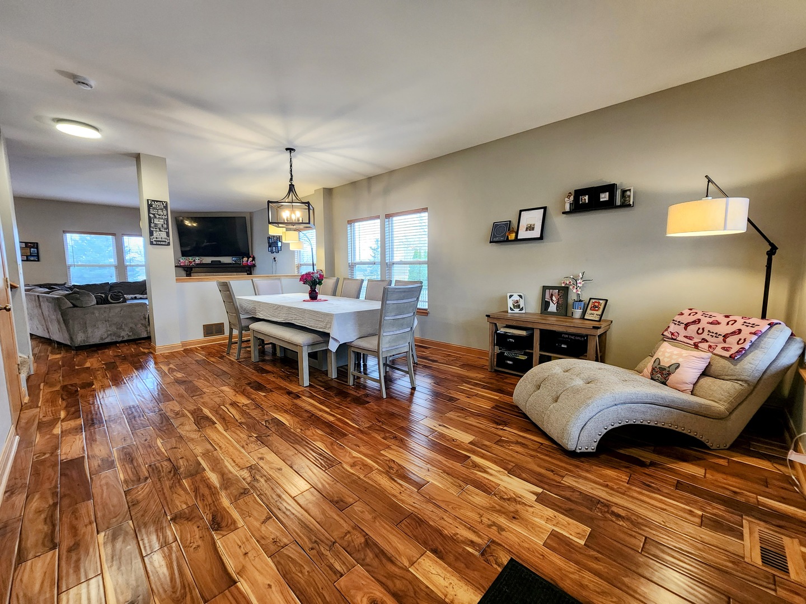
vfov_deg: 89.9
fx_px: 303
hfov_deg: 106.2
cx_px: 403
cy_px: 302
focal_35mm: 13
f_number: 2.2
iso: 250
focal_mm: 2.2
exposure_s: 1/60
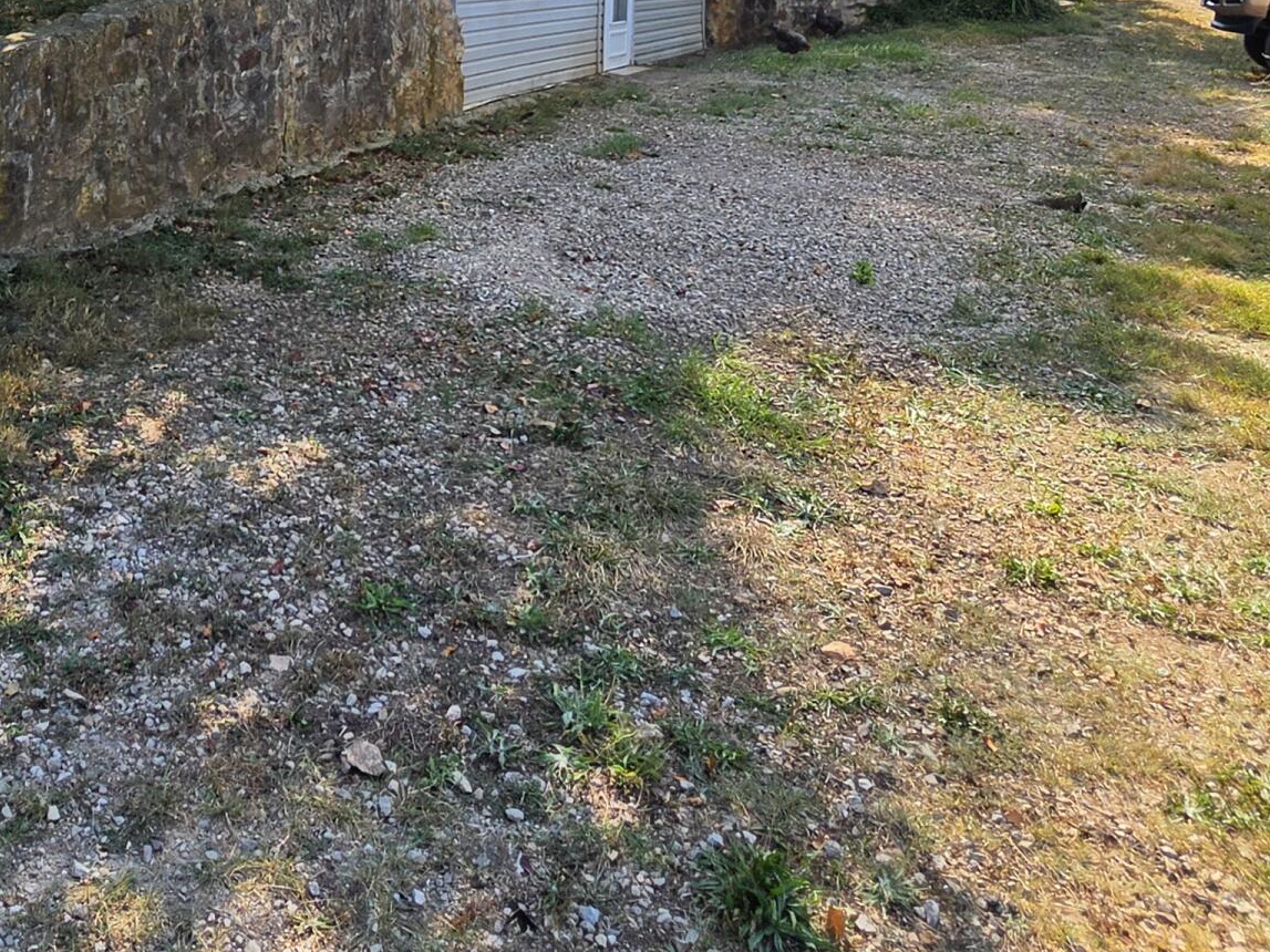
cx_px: 225
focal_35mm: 34
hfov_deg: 50.2
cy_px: -61
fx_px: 1247
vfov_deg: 36.3
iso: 32
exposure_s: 1/1325
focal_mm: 2.2
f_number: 1.9
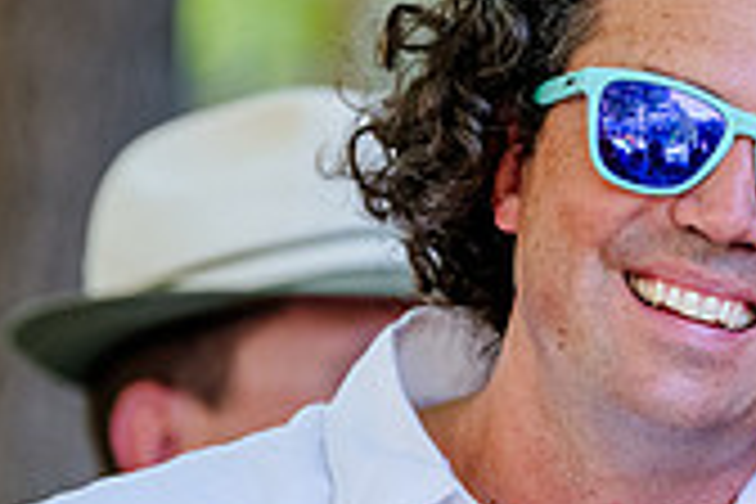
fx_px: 10520
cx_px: 756
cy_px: 290
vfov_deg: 2.7
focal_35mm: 501
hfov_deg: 4.1
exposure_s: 1/1000
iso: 1250
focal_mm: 145
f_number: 2.8
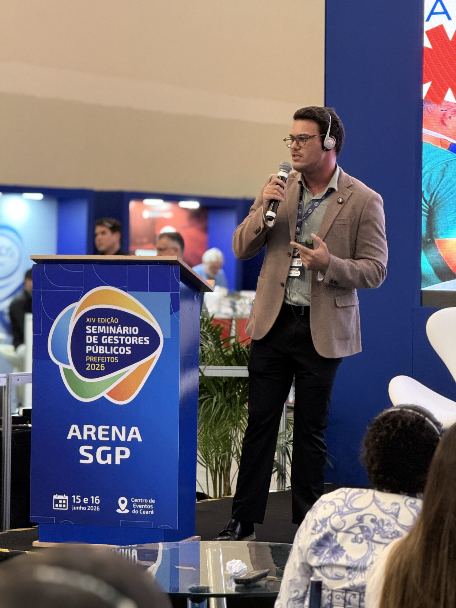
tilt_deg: -0.7
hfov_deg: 12.3
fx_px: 2108
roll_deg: -1.7
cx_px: 228
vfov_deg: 16.4
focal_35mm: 120
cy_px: 304
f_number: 2.8
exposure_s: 1/60
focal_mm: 15.66
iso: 640
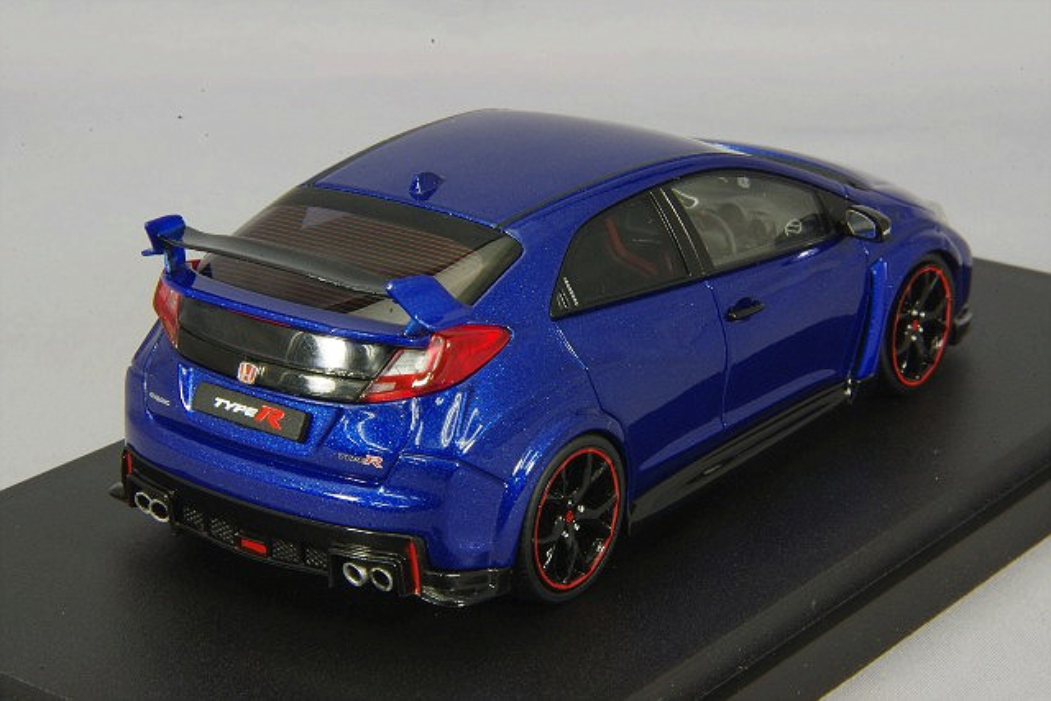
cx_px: 526
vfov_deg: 12.2
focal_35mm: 112
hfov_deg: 18.3
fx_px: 3270
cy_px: 350
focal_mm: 75
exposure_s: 1
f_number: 32
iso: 400
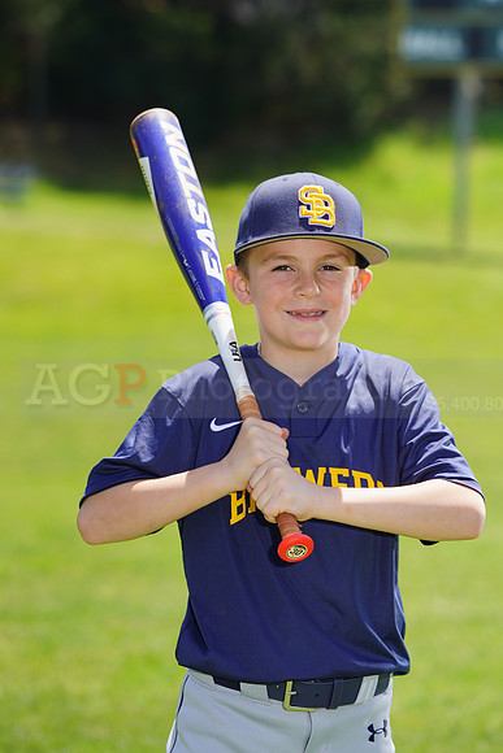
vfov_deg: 9.8
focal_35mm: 209
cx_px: 252
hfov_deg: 6.6
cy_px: 376
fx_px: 4377
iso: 100
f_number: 7.1
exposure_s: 1/250
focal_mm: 209
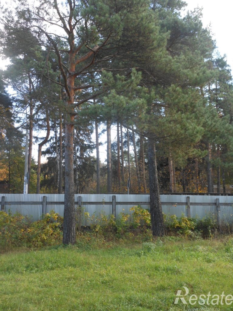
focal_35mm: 39
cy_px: 156
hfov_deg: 36.8
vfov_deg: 47.9
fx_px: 350
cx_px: 116
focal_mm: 6.9
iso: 80
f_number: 4.3
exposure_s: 1/80
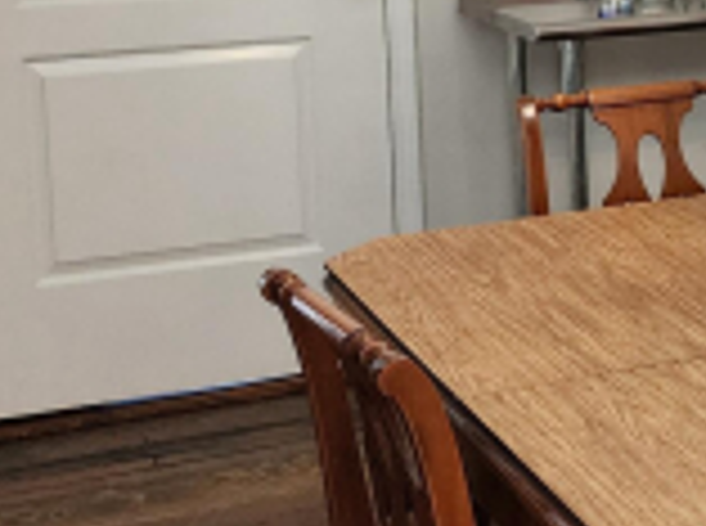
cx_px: 902
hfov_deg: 18.7
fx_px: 1994
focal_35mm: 98
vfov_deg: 14.8
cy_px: 22
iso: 640
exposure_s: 1/120
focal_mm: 6.4
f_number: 1.8
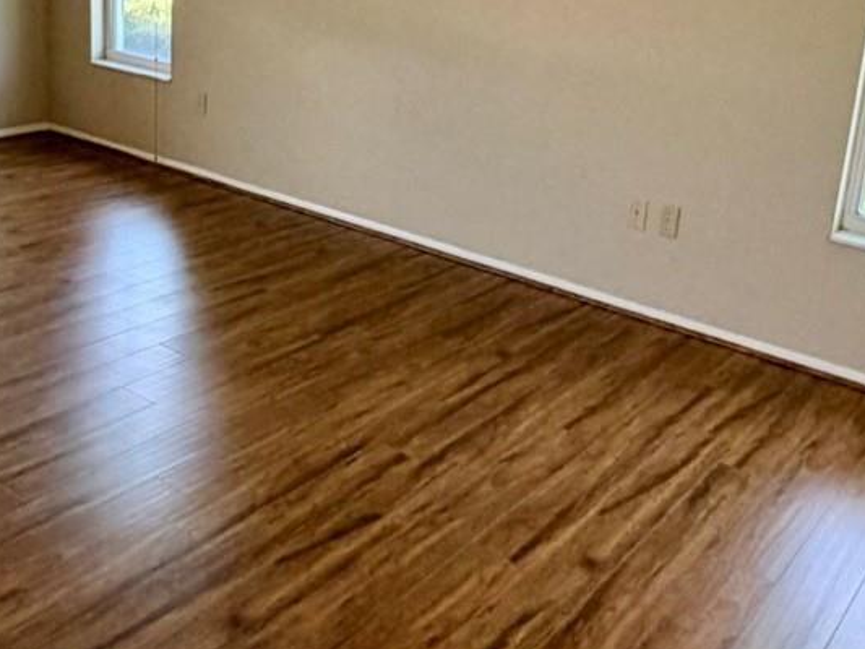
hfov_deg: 44.7
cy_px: 140
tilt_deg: -14.0
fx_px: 1050
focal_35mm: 42
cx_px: 380
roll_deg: -4.0
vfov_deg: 33.5
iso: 320
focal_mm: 2.22
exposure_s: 1/120
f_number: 2.2
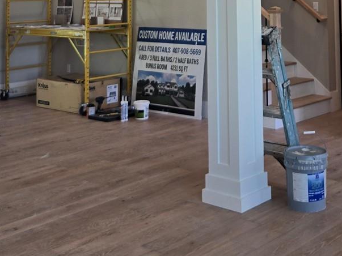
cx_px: 233
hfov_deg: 31.4
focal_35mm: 61
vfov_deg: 22.3
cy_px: -44
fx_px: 603
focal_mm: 5.4
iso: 40
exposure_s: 1/120
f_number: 1.8
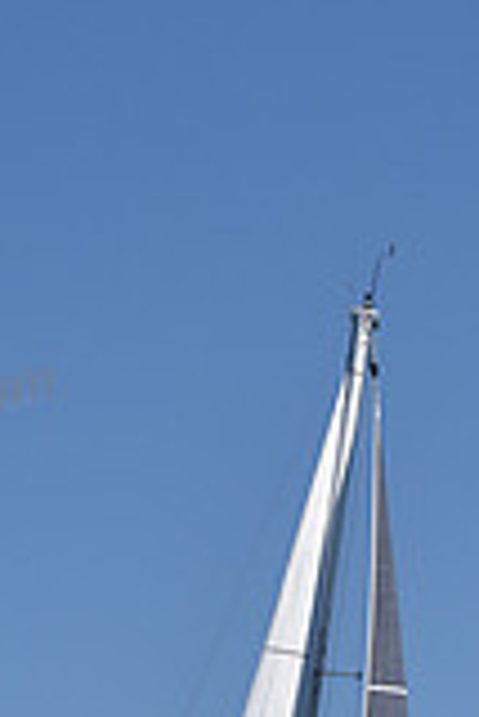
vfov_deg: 6.6
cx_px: 289
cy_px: 1031
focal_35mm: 308
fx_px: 6133
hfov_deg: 4.5
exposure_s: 1/800
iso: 200
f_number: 5
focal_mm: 85
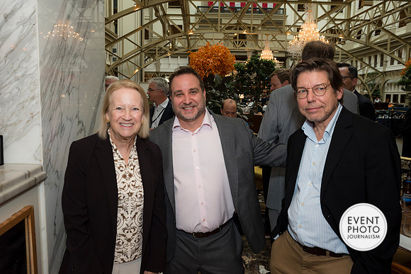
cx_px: 206
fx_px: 331
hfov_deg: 63.6
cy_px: 137
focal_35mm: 29
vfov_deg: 45.0
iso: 800
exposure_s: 1/125
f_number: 5
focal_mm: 29
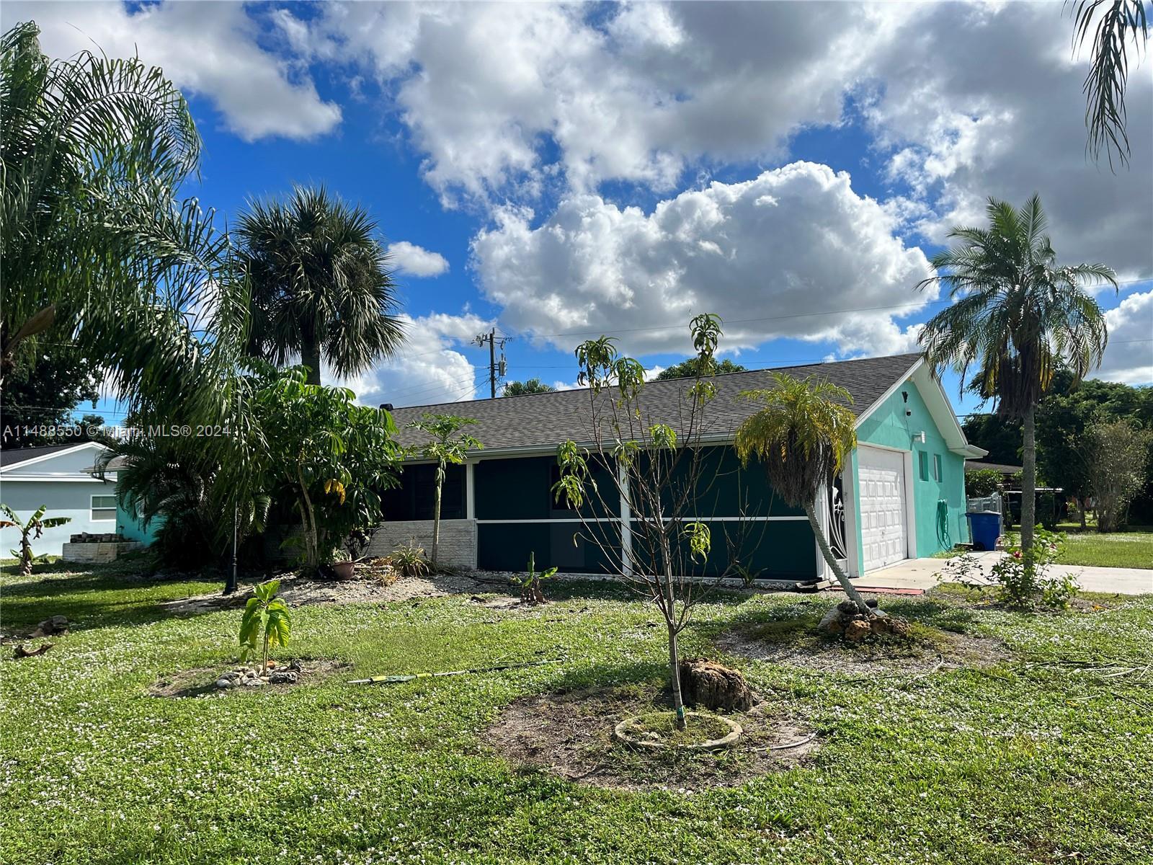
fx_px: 866
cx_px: 576
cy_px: 432
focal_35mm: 26
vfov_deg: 53.1
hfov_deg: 67.3
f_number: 1.6
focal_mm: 5.1
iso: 50
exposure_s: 1/4651
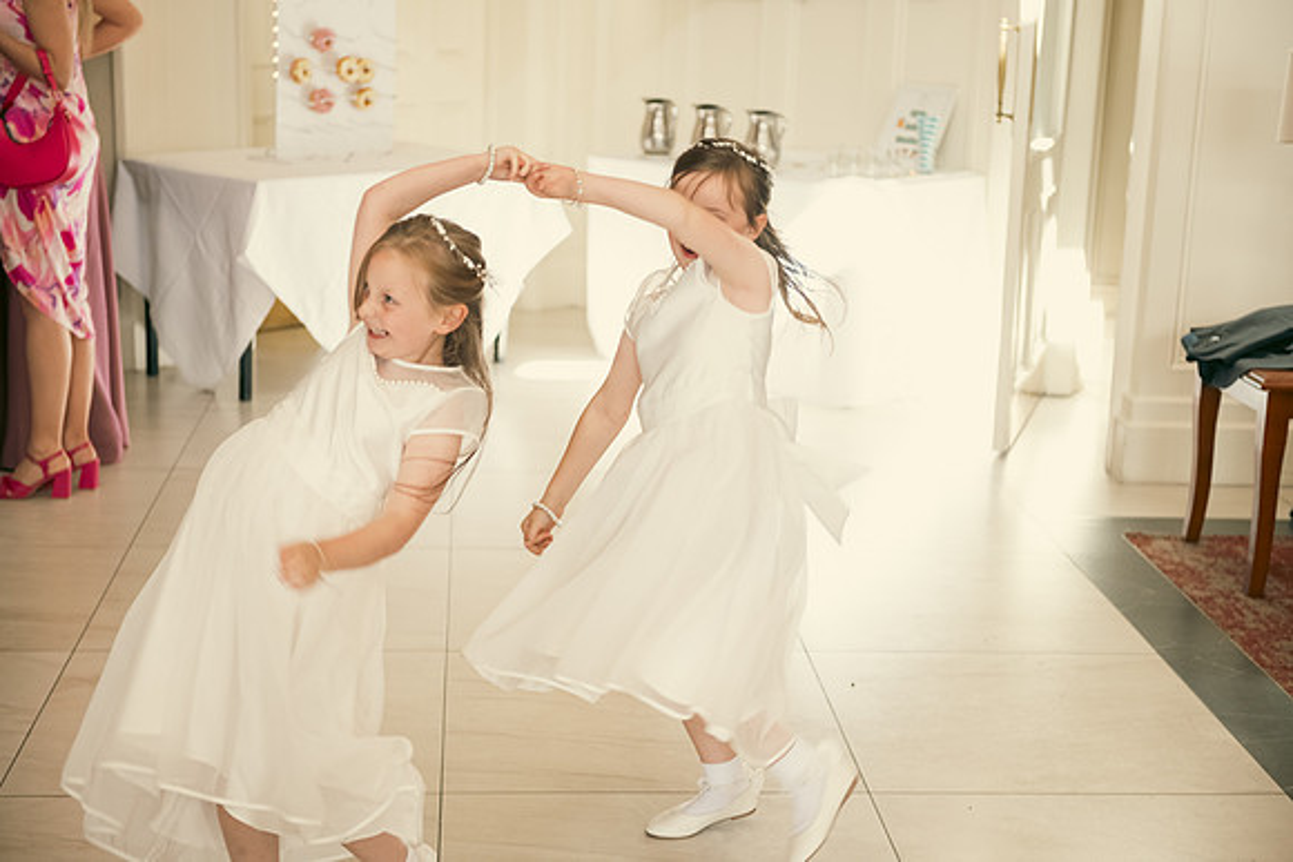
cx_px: 646
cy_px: 431
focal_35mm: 60
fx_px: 2155
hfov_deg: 33.4
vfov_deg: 22.6
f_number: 3.5
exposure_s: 1/160
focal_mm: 60
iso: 800
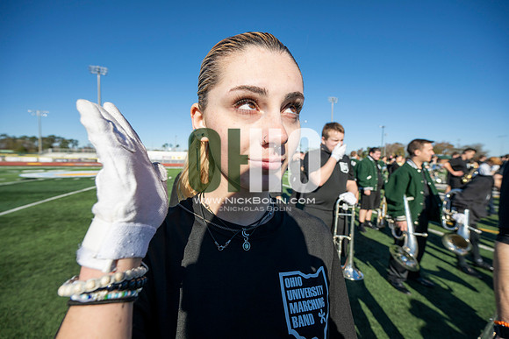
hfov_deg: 104.2
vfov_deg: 81.2
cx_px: 254
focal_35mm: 14
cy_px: 170
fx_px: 198
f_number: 5
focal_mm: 14
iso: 320
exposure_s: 1/2000
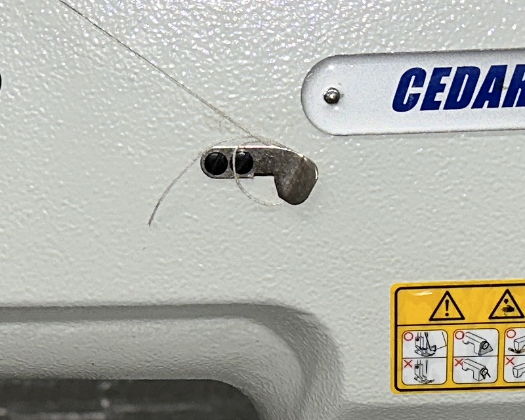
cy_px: 482
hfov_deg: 16.3
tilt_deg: -26.7
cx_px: 212
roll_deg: +1.7
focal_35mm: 118
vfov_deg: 12.8
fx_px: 1833
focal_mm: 6.86
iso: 50
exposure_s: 1/175
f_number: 1.78
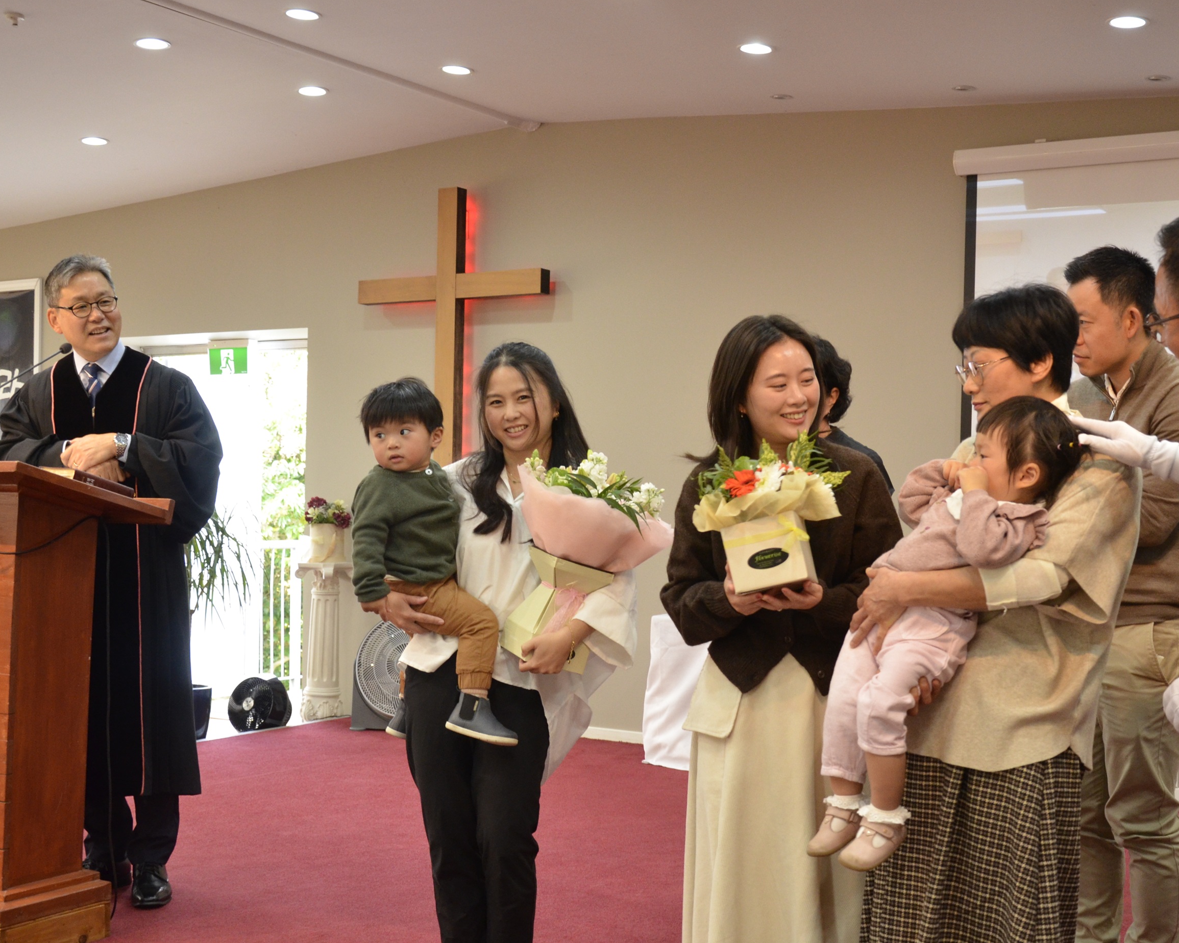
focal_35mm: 46
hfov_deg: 40.5
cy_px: 505
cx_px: 704
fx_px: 1591
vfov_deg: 33.0
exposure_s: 1/80
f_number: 5
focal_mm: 25
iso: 1250
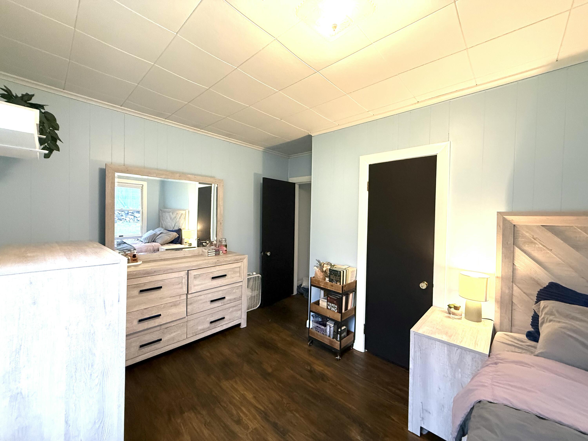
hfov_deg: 102.1
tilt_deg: -1.4
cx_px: 294
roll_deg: -0.6
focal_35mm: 14
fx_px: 238
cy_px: 220
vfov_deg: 85.7
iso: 500
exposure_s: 1/60
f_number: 2.2
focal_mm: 2.22
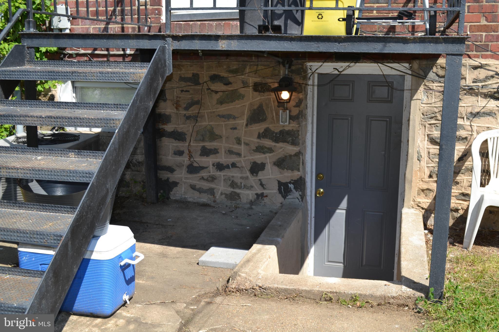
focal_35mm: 42
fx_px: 582
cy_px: 166
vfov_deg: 31.9
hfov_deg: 46.4
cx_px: 250
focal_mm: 28
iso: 100
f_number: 6.3
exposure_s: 1/200
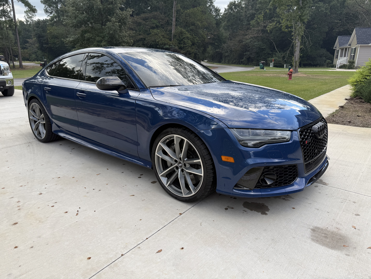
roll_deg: -0.2
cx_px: 186
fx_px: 257
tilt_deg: -16.4
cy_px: 140
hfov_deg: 71.6
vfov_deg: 56.8
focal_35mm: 24
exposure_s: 1/445
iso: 80
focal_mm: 6.76
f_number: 1.78
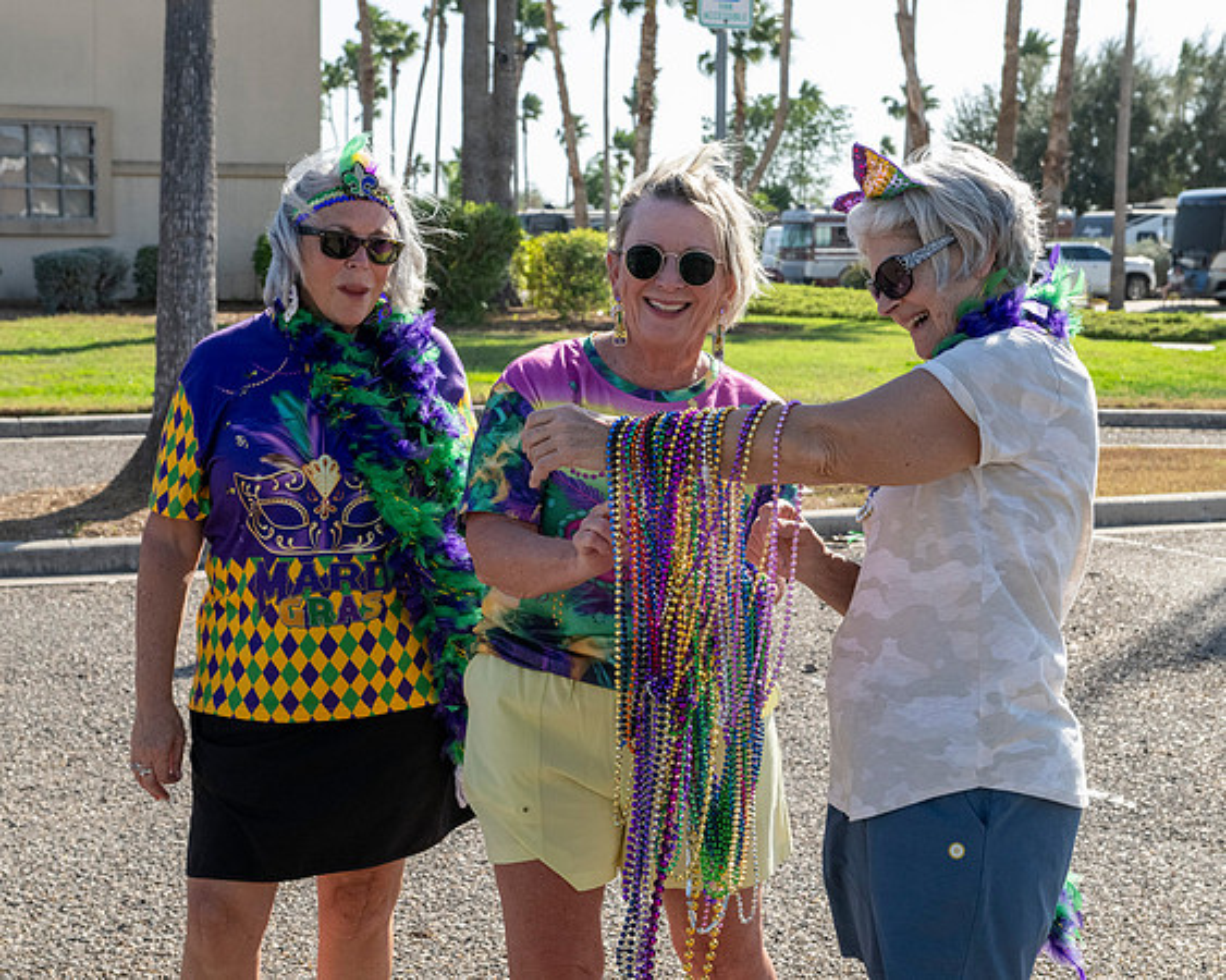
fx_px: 2414
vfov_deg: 22.9
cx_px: 595
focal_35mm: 67
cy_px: 481
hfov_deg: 28.5
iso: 1800
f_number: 10
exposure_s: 1/1250
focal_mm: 58
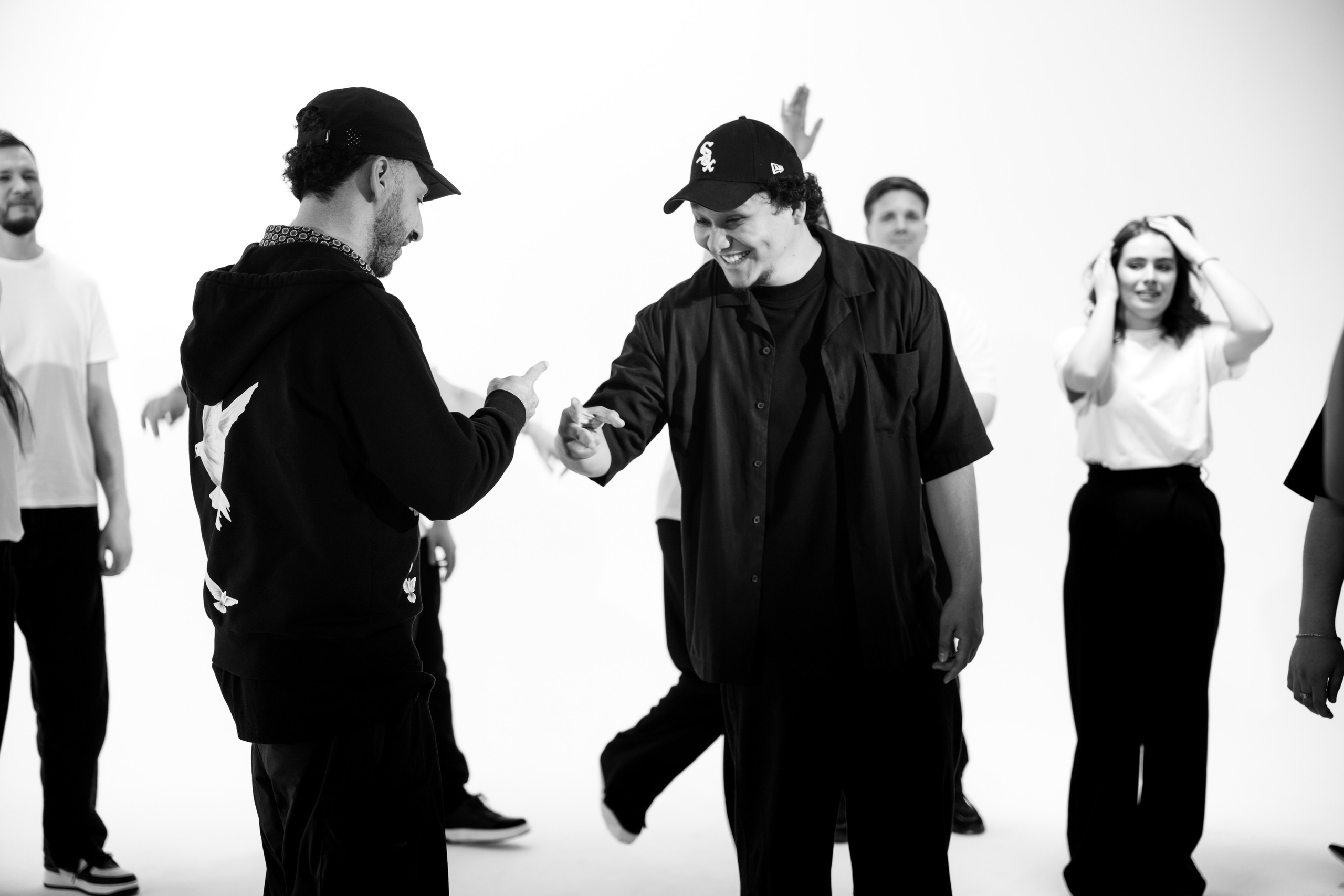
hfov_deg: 28.8
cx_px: 672
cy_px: 448
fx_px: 2613
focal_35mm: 70
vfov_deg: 19.5
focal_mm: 70
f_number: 2.8
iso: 250
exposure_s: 1/160
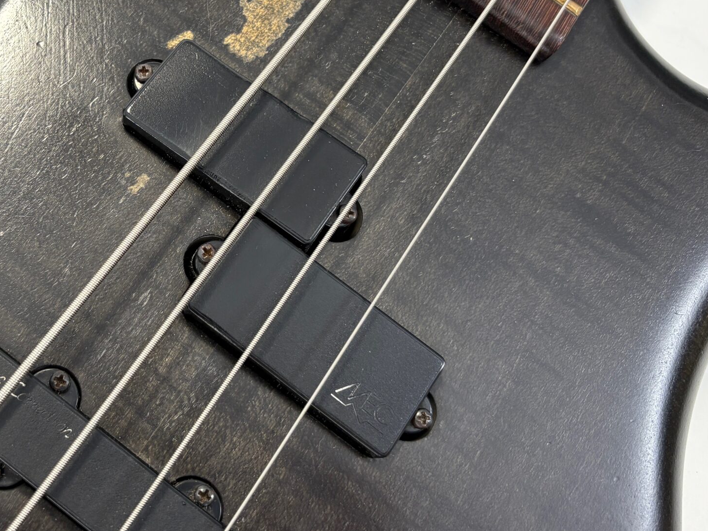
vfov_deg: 31.1
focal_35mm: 46
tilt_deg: -66.3
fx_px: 941
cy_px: 146
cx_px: 170
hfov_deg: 40.0
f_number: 1.6
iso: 100
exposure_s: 1/50
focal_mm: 5.96
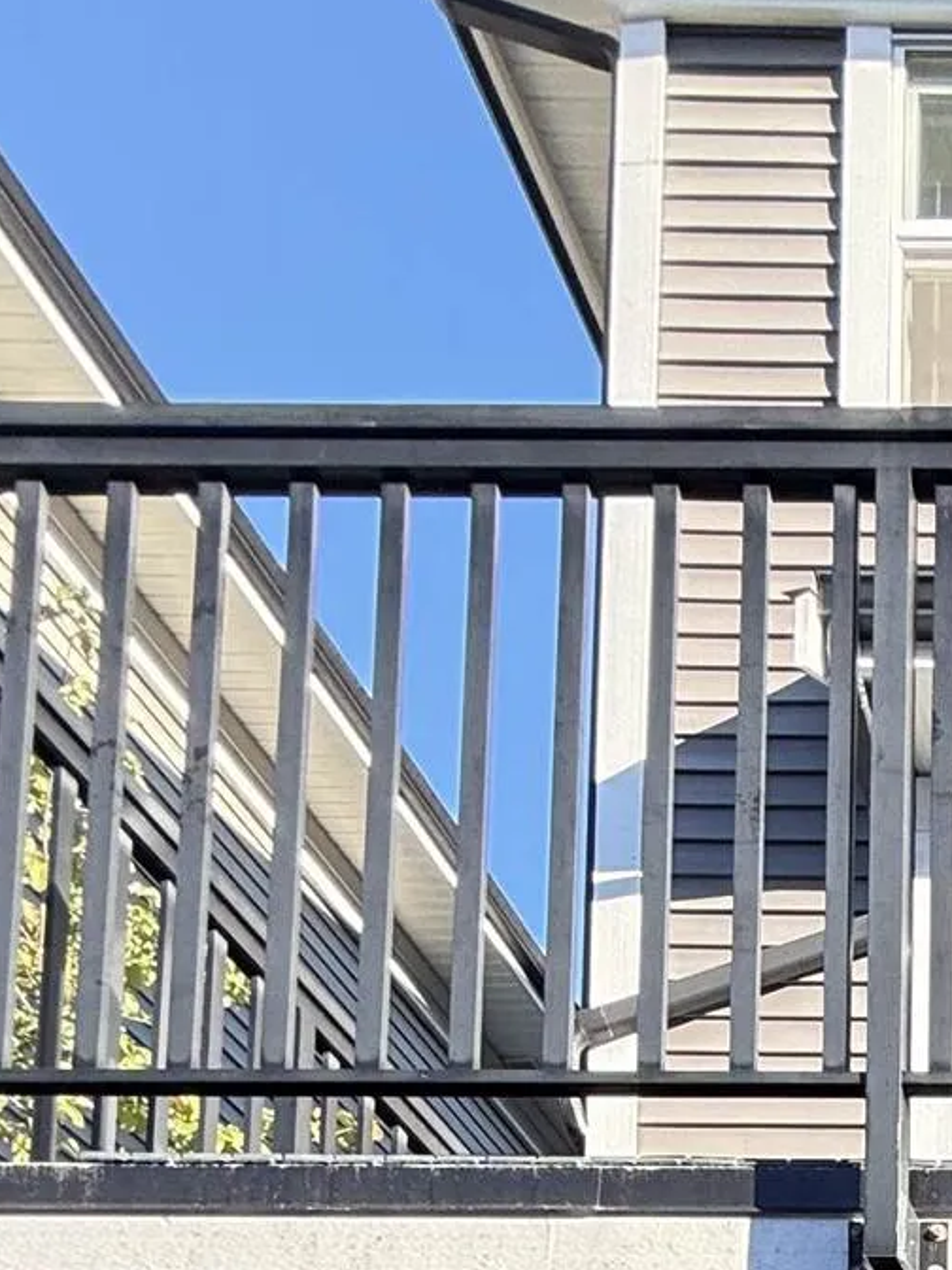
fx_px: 1760
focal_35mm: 48
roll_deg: +0.2
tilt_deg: +5.7
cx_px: 1430
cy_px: 2045
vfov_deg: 25.5
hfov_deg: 23.9
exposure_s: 1/204
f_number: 2.2
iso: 50
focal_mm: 2.22
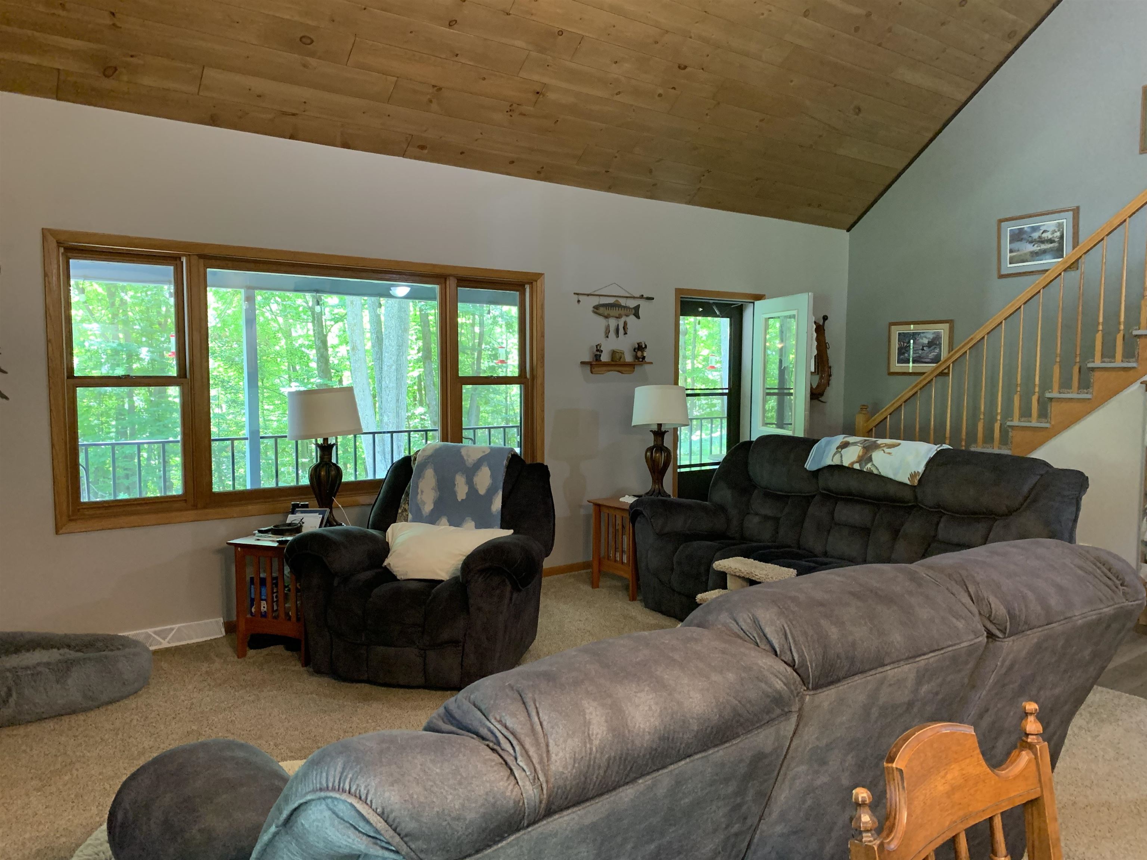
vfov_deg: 53.1
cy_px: 430
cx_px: 574
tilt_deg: -7.1
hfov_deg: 67.3
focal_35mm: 26
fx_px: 862
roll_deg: -0.2
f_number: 1.8
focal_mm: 4.25
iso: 400
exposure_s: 1/40
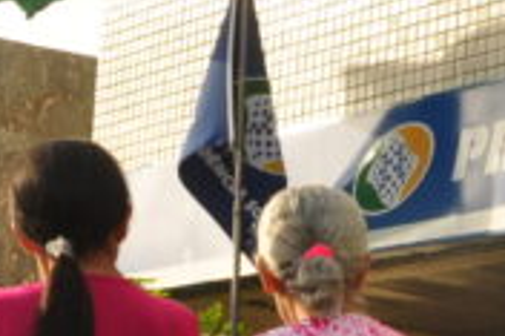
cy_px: 511
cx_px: 531
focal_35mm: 157
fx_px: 2200
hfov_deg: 12.9
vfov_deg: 8.5
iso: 400
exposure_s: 1/250
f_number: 10
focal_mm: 18
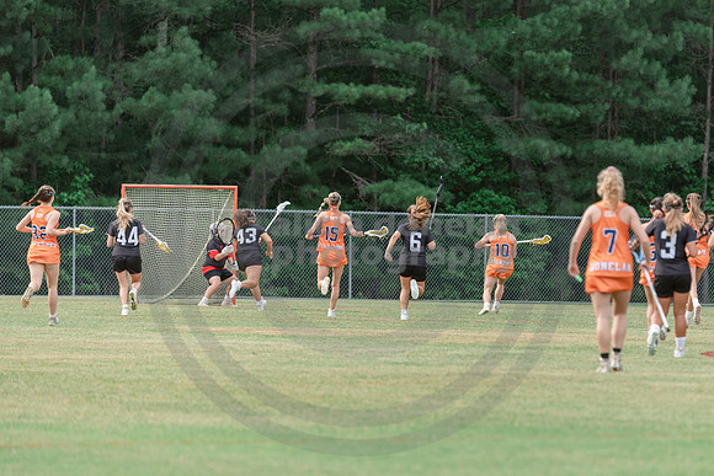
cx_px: 501
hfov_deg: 7.3
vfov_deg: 4.9
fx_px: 5572
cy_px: 249
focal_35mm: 281
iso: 250
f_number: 3
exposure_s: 1/640
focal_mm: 200
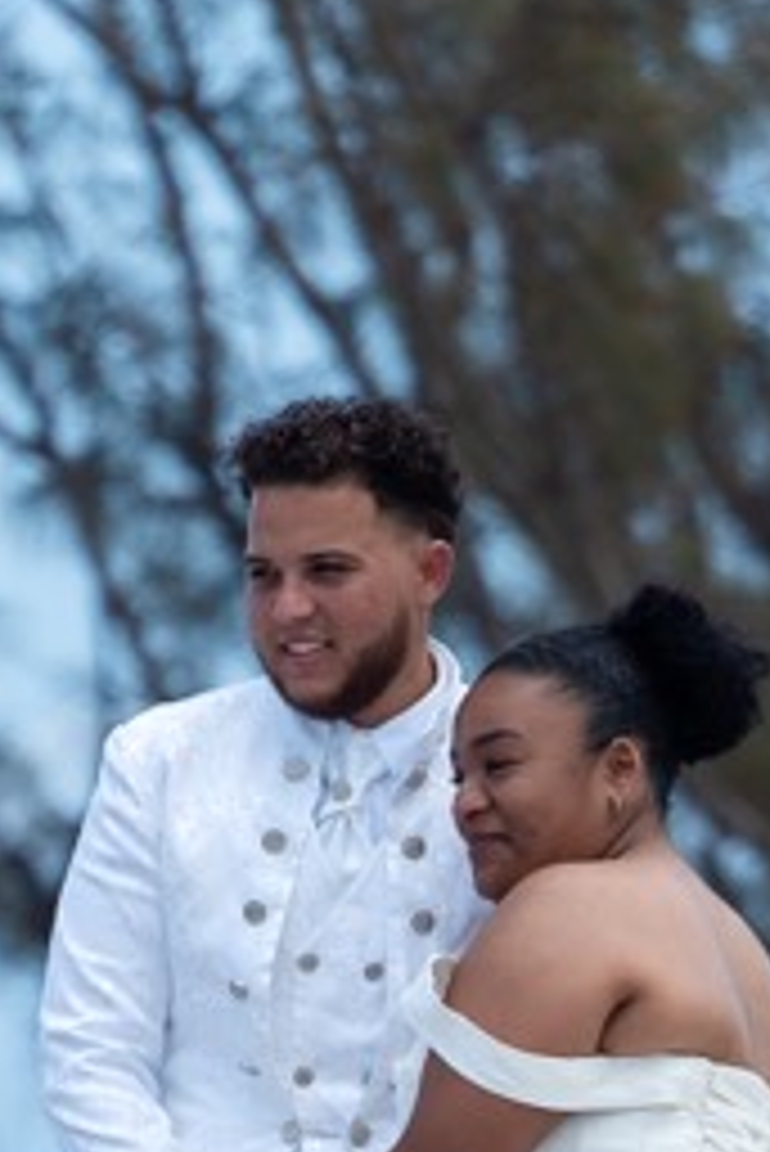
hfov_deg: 1.6
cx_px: 423
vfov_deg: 2.4
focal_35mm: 843
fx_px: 27008
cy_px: 2308
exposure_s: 1/2500
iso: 100
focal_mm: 180
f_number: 2.8
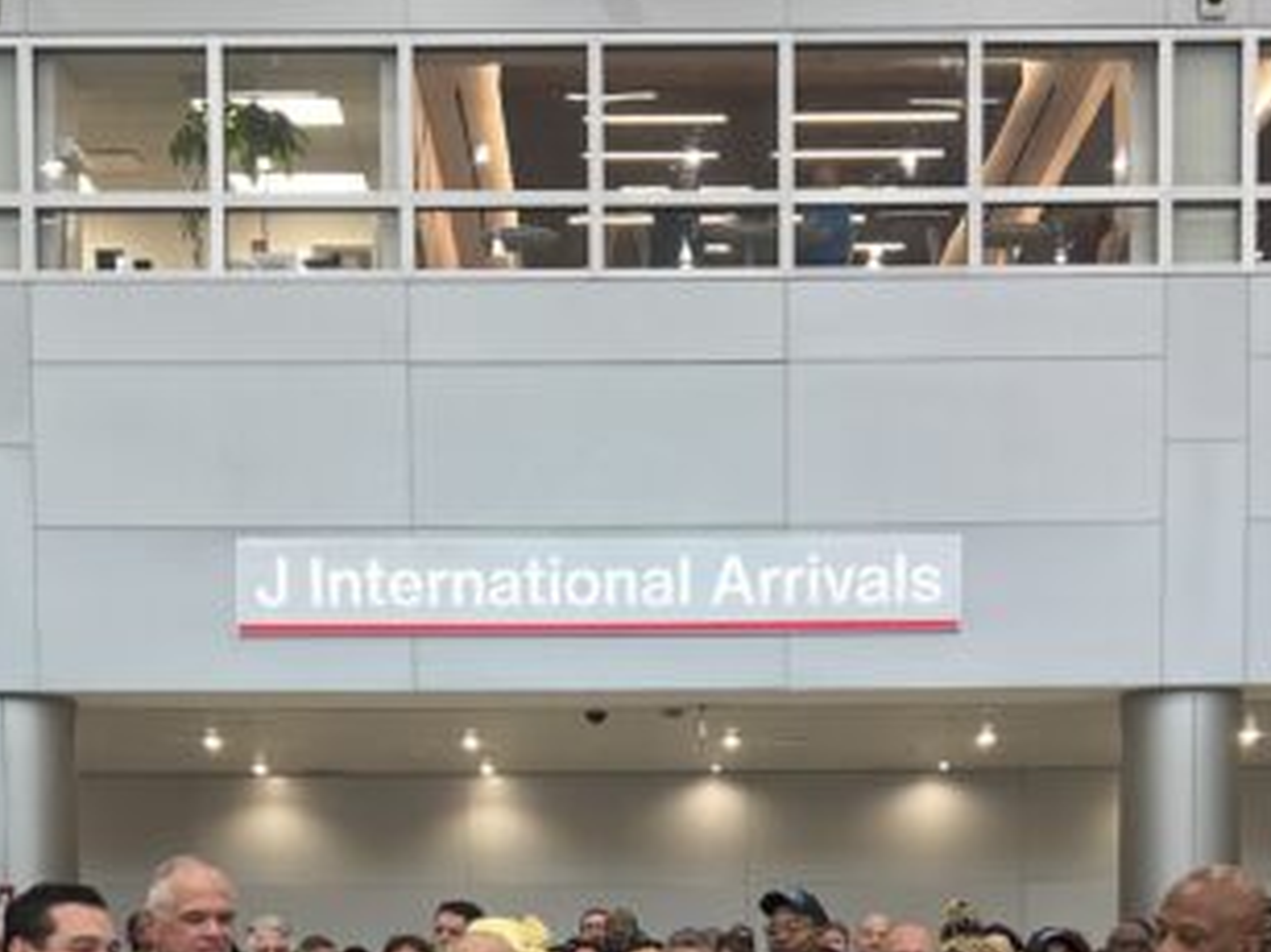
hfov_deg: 29.8
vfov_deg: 21.5
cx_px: 609
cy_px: 1027
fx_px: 2386
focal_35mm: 65
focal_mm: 5.7
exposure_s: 1/120
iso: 80
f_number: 1.5
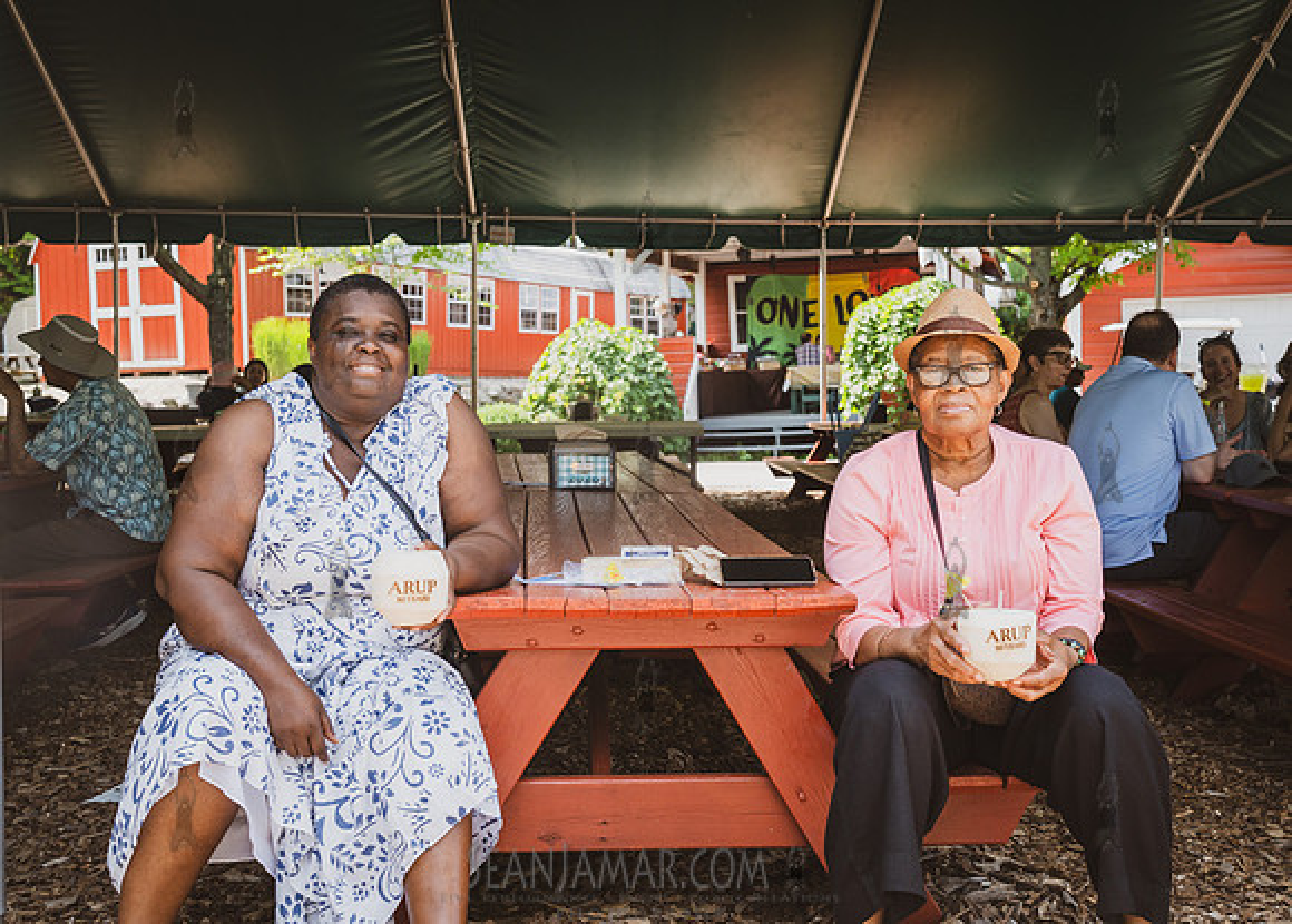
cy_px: 480
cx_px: 672
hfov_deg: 42.9
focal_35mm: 45
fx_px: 1646
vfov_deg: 31.4
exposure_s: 1/500
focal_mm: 40
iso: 640
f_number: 4.5
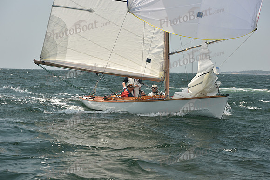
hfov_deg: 23.6
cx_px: 135
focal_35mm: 86
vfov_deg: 15.9
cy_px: 90
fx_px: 645
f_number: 5.6
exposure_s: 1/640
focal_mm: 86
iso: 250
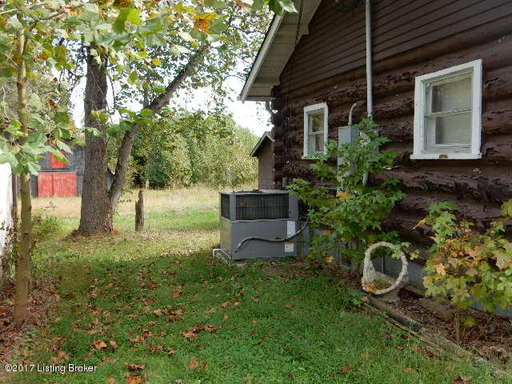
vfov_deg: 39.7
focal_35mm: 36
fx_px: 532
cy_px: 192
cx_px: 256
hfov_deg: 51.4
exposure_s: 1/200
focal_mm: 6.4
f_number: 4
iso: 125
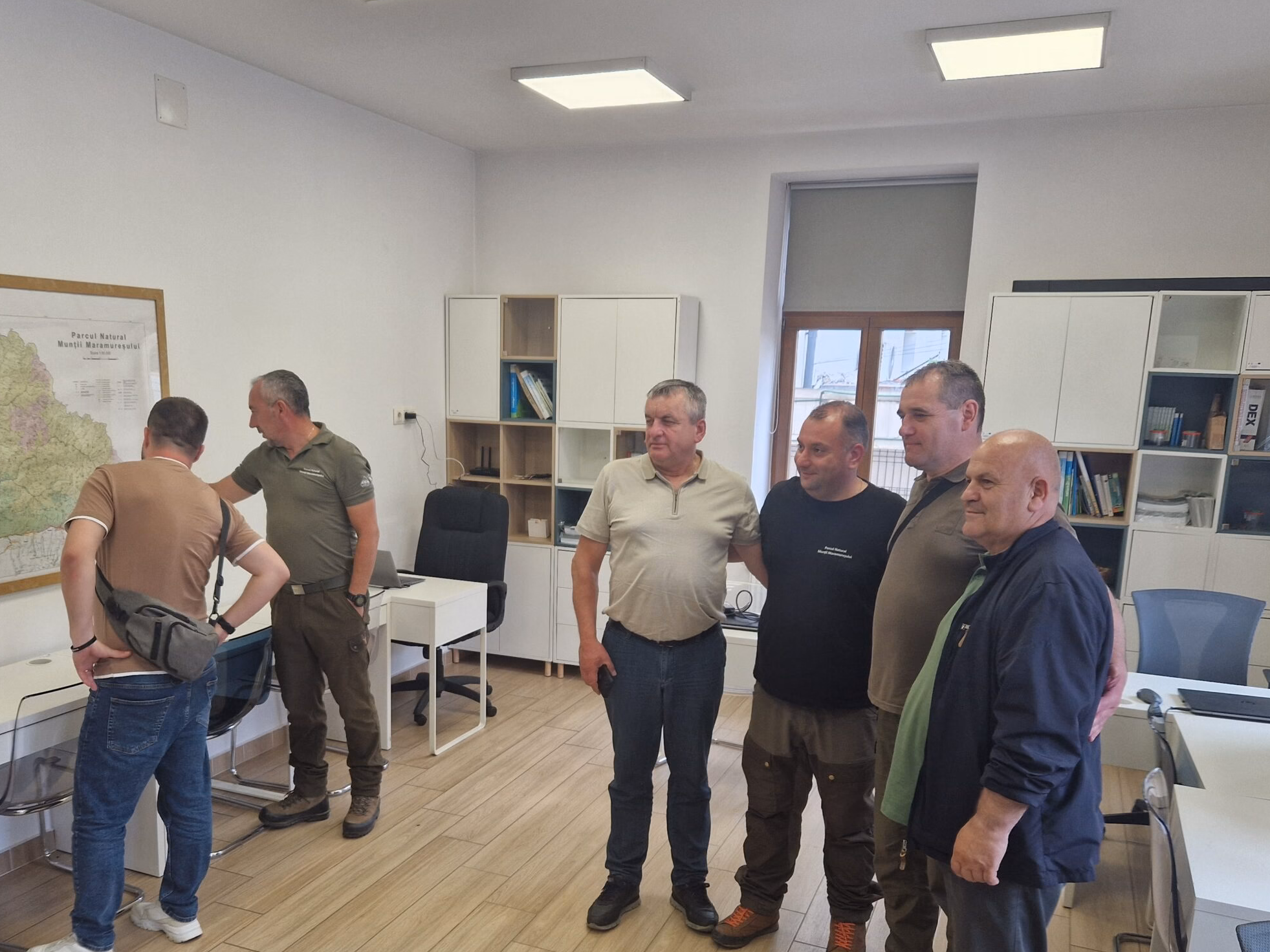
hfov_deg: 59.9
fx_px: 1101
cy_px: 585
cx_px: 573
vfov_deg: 46.4
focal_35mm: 30
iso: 100
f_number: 1.8
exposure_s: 1/180
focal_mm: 5.4
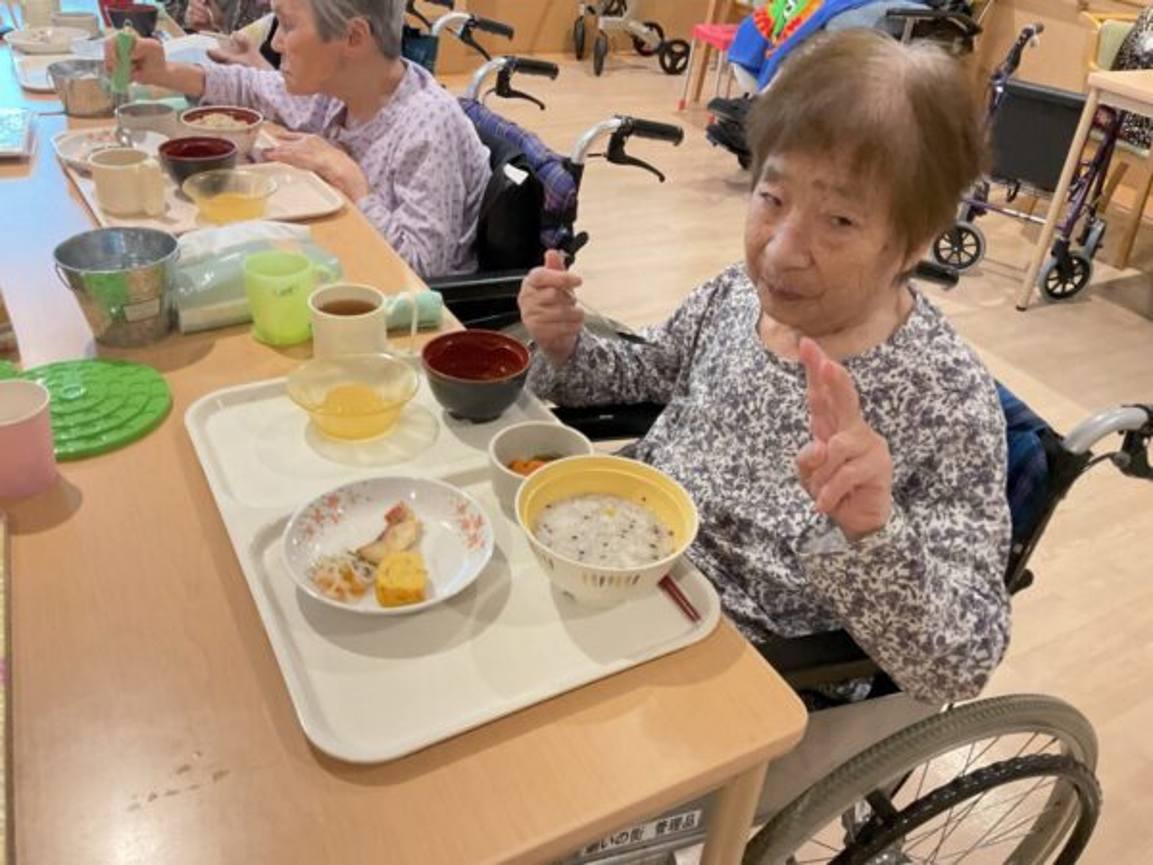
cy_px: 432
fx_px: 966
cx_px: 576
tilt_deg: -35.5
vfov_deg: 48.2
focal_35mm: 29
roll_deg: -6.0
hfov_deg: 61.7
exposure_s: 1/60
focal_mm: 3
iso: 160
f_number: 1.8
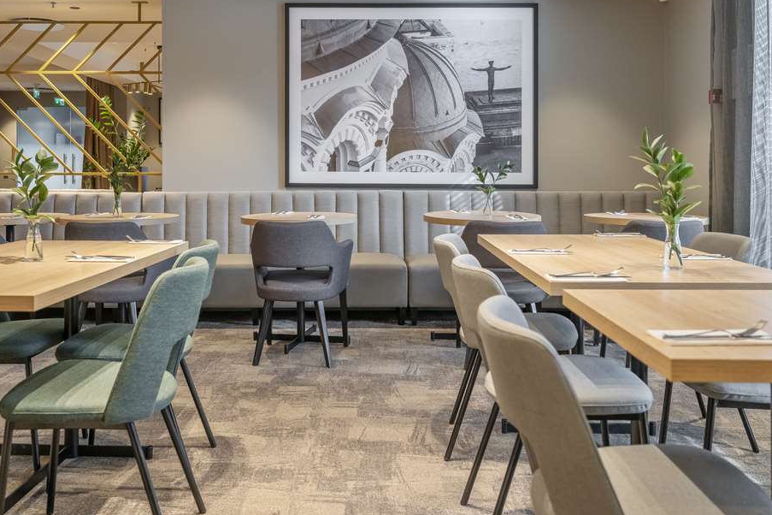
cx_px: 371
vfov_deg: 38.8
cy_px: 226
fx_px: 729
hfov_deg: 55.8
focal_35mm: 34
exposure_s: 1/60
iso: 640
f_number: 4
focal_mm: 30
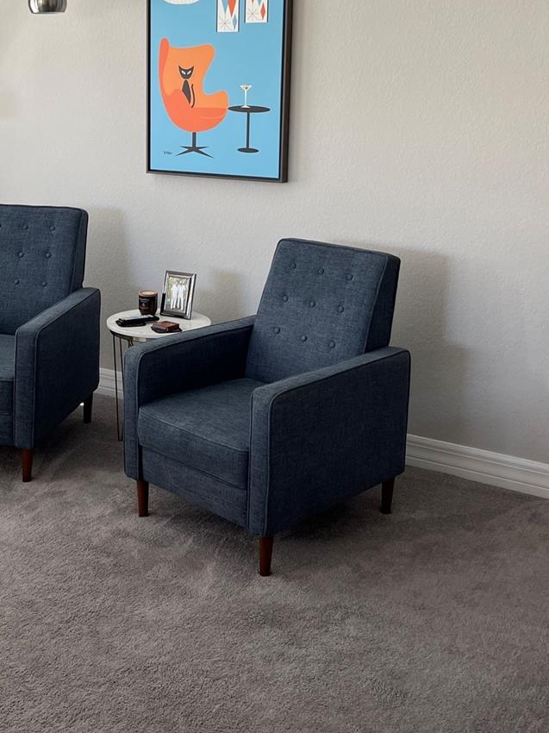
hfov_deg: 30.6
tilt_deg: -8.1
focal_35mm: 47
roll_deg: -1.3
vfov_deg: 39.7
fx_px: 994
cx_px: 179
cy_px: 213
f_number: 1.6
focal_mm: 5.1
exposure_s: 1/60
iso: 64
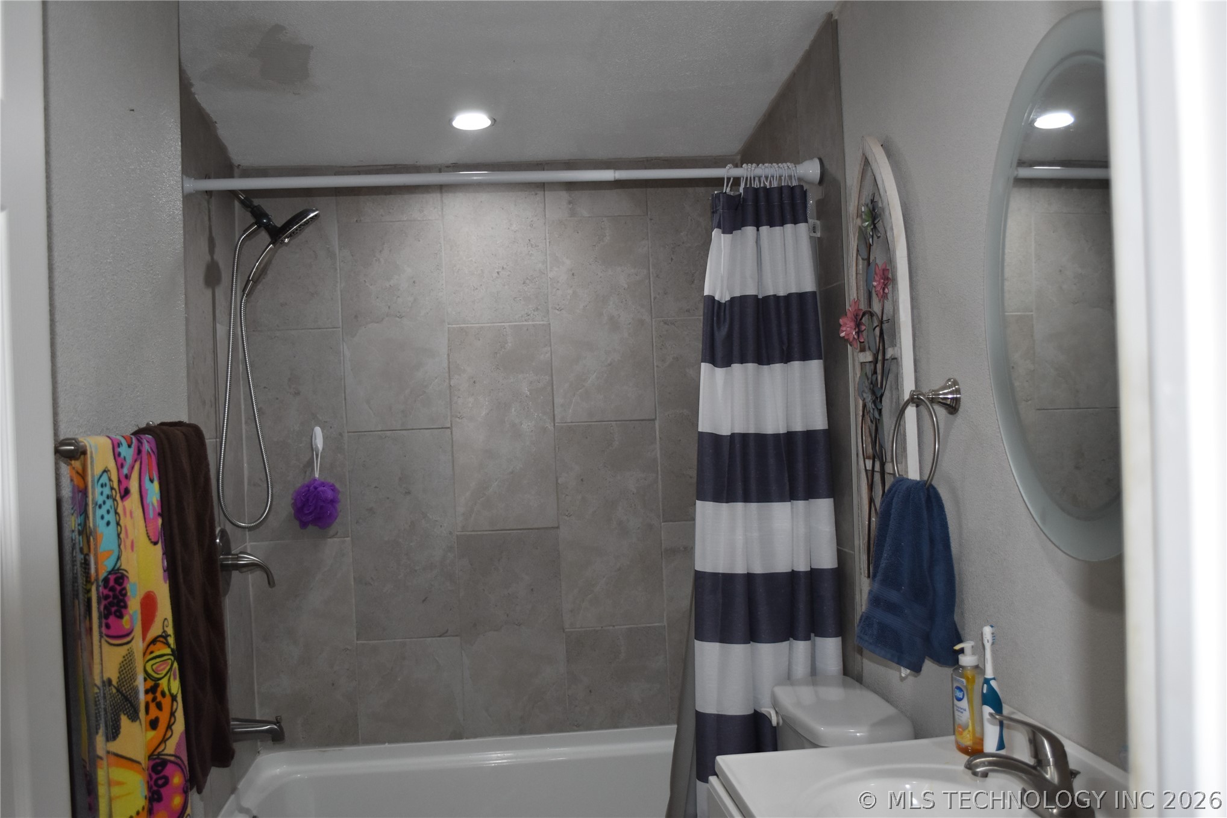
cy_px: 409
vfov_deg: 40.0
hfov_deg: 57.2
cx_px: 614
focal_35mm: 33
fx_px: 1125
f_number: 4
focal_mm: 22
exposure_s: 1/160
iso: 800
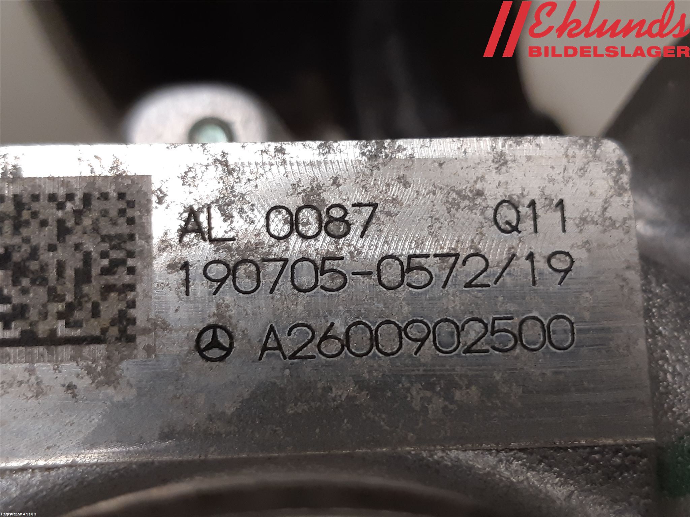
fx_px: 518
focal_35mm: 26
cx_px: 345
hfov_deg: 67.3
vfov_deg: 53.1
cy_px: 258
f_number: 1.7
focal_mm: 3.93
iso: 100
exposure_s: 1/50
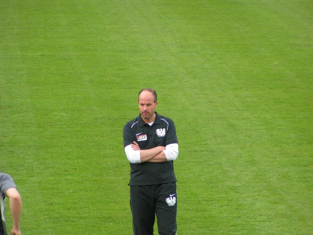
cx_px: 156
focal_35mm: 297
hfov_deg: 6.7
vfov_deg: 5.0
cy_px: 118
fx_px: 2685
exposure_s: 1/320
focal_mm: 45.4
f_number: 3.5
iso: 160
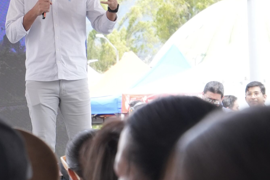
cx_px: 26
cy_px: 75
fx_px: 1628
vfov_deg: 6.3
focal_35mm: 217
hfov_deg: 9.4
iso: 640
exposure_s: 1/200
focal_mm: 76
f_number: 8
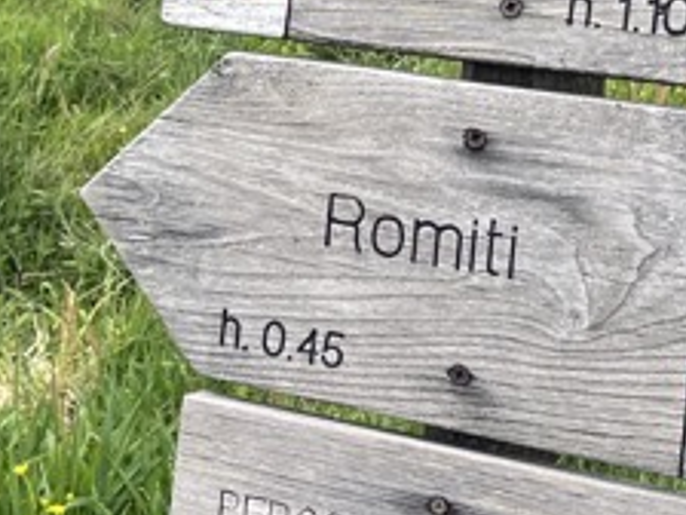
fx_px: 2358
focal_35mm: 119
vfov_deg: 12.3
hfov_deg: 16.5
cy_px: -37
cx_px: 211
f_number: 1.6
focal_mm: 5.1
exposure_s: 1/1695
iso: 50
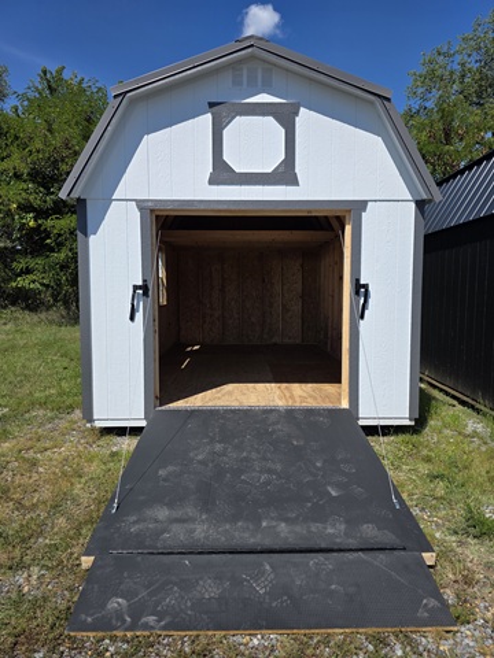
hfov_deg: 58.9
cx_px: 247
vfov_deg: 73.9
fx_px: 438
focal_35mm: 23
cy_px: 329
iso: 80
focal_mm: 6.3
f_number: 1.7
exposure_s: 1/7061
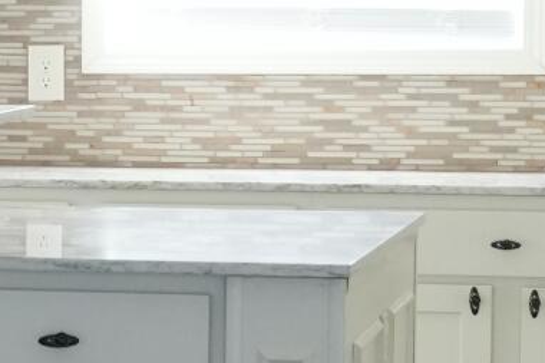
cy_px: 192
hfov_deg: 8.0
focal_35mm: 237
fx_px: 3586
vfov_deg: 5.8
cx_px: -787
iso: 2500
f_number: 2.8
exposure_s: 1/160
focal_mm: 30
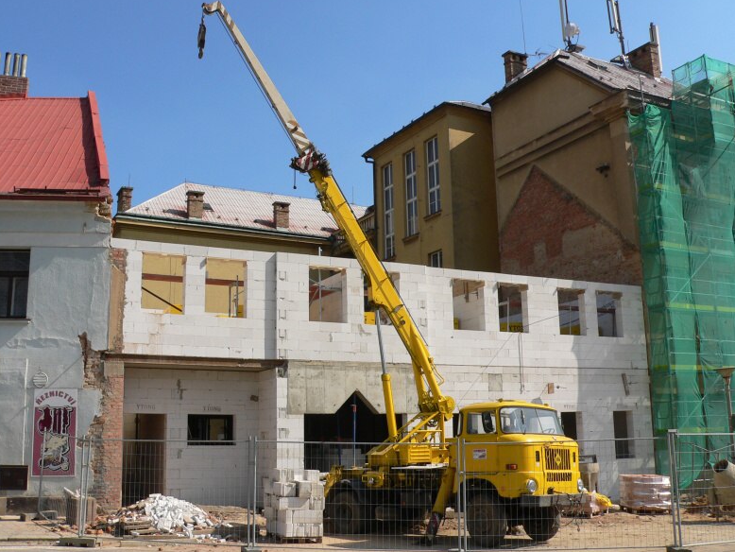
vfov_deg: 38.7
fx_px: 786
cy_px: 270
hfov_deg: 50.1
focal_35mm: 37
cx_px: 360
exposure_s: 1/500
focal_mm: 6
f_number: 5.2
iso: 80
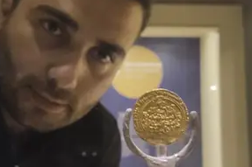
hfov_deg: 24.4
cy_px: 91
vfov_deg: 16.4
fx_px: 581
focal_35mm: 83
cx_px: 101
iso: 540
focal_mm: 4.74
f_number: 1.8
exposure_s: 1/20
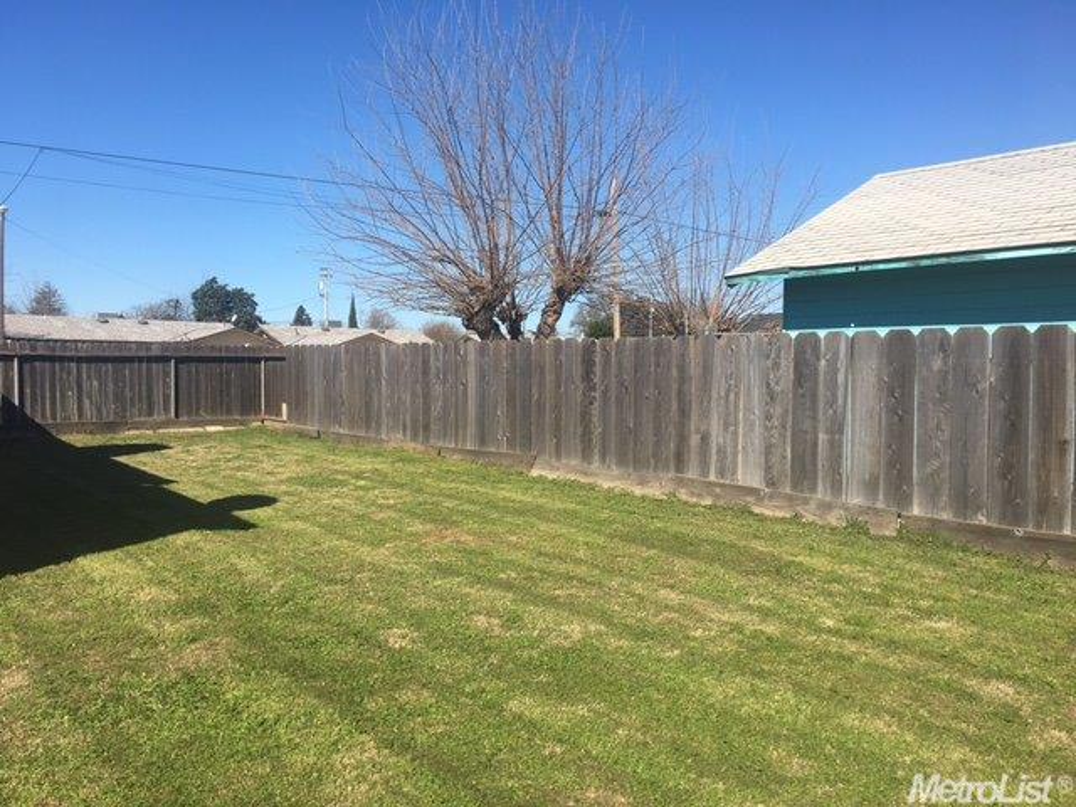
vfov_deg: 48.2
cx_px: 538
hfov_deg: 61.7
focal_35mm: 29
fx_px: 901
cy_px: 404
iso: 25
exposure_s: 1/1832
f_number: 2.2
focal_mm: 4.15
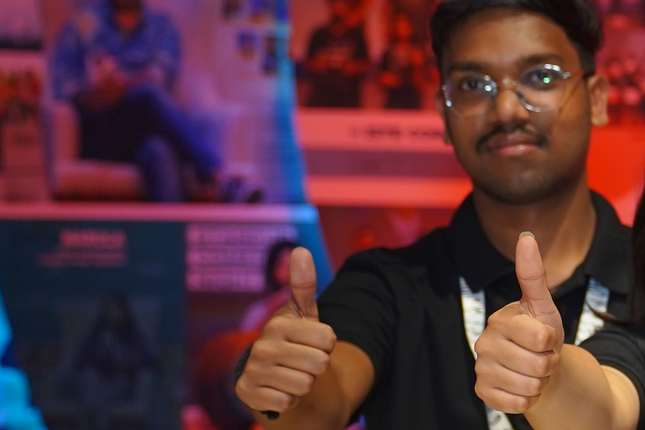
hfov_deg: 11.1
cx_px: 1213
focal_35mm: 171
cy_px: 251
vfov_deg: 8.0
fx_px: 3063
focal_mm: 44
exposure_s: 1/100
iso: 400
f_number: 2.8
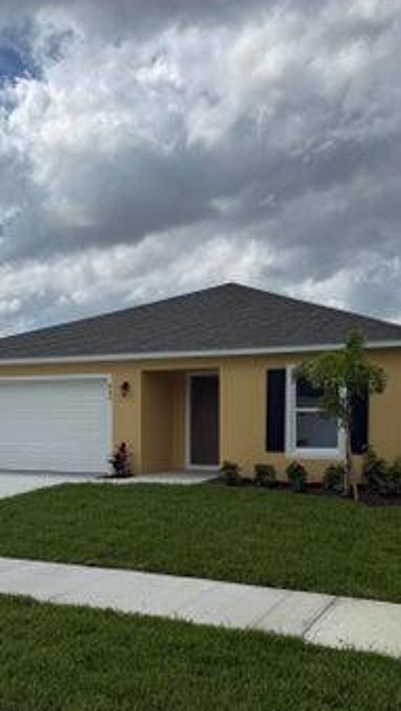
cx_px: 176
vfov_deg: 53.5
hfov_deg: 32.0
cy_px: 440
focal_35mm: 37
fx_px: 699
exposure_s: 1/11905
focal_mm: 6.76
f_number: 1.78
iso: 80
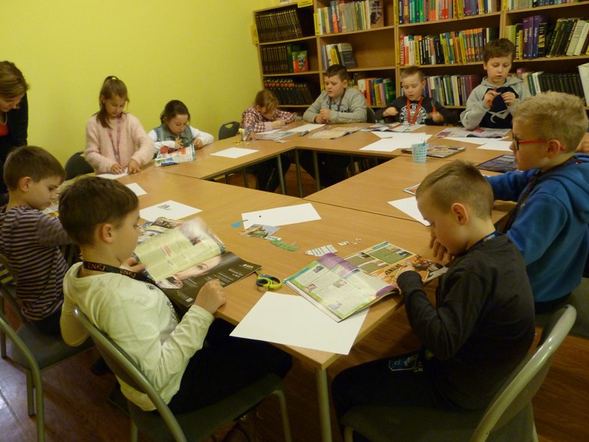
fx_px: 442
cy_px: 222
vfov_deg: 53.1
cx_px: 292
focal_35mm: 26
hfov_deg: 67.3
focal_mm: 4.5
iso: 400
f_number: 2.8
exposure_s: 1/15
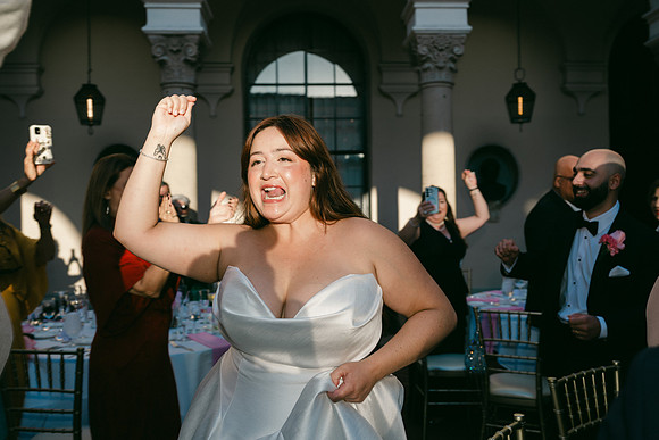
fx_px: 657
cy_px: 220
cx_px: 330
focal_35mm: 36
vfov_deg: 37.0
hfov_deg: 53.2
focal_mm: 35
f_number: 4.5
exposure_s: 1/125
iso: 64
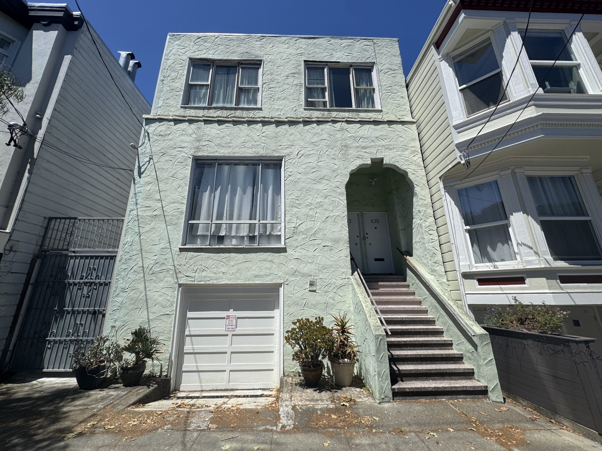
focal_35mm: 14
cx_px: 301
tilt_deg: +15.1
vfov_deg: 85.7
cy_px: 226
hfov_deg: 102.1
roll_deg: +1.5
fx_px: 243
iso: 50
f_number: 2.2
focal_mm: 2.22
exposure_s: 1/3717
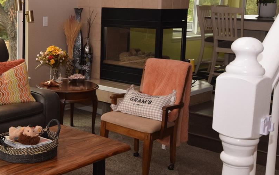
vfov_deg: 21.3
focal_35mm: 61
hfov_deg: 32.7
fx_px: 464
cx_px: 63
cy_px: 74
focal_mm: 20
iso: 800
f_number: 8
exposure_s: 1/60
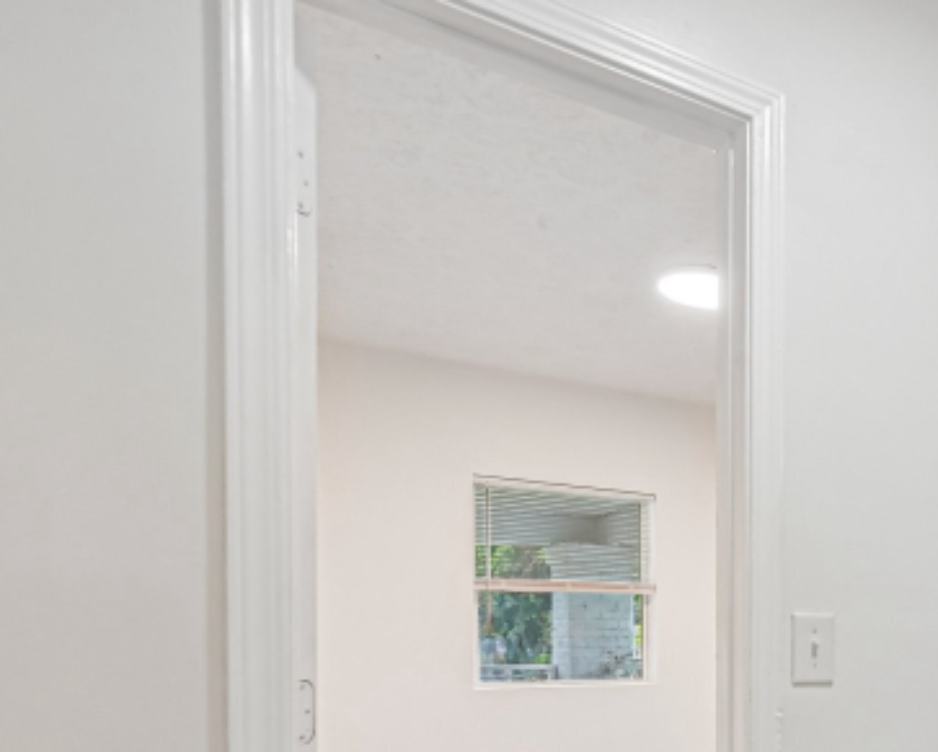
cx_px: 943
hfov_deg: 47.3
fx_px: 861
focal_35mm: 31
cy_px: 625
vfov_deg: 44.3
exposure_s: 1/13
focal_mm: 16
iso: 400
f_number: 8
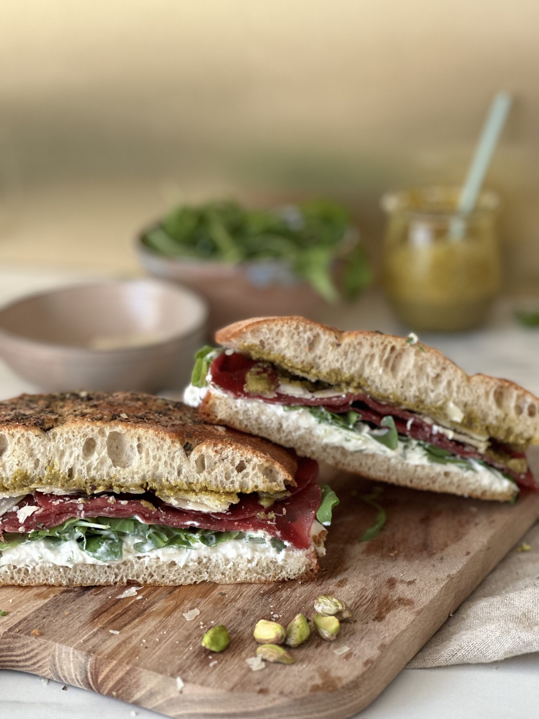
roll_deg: -0.1
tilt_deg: -20.0
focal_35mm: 77
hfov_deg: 19.1
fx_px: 1599
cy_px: 360
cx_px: 270
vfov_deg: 25.3
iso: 160
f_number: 2.8
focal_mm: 9
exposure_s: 1/121
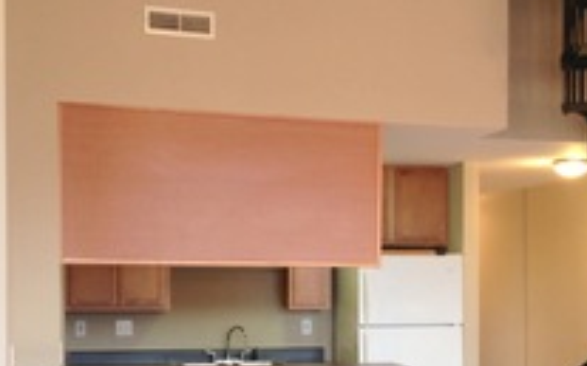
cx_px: 403
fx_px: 1039
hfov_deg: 31.2
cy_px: 289
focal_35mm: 65
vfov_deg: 19.8
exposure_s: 1/20
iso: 64
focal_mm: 4.13
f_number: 2.4
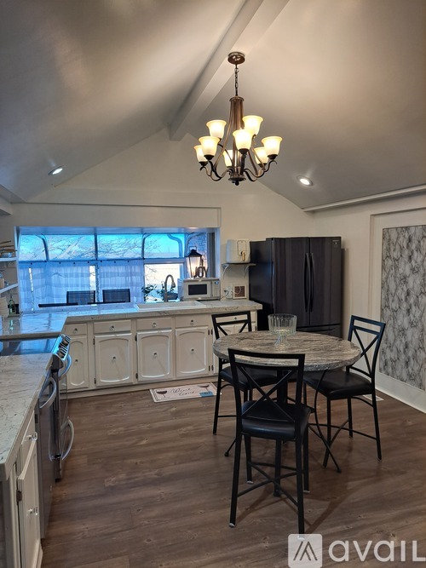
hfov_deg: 56.8
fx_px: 394
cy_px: 284
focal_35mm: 24
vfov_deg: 71.6
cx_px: 213
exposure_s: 1/60
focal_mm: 5.23
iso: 50
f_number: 1.8
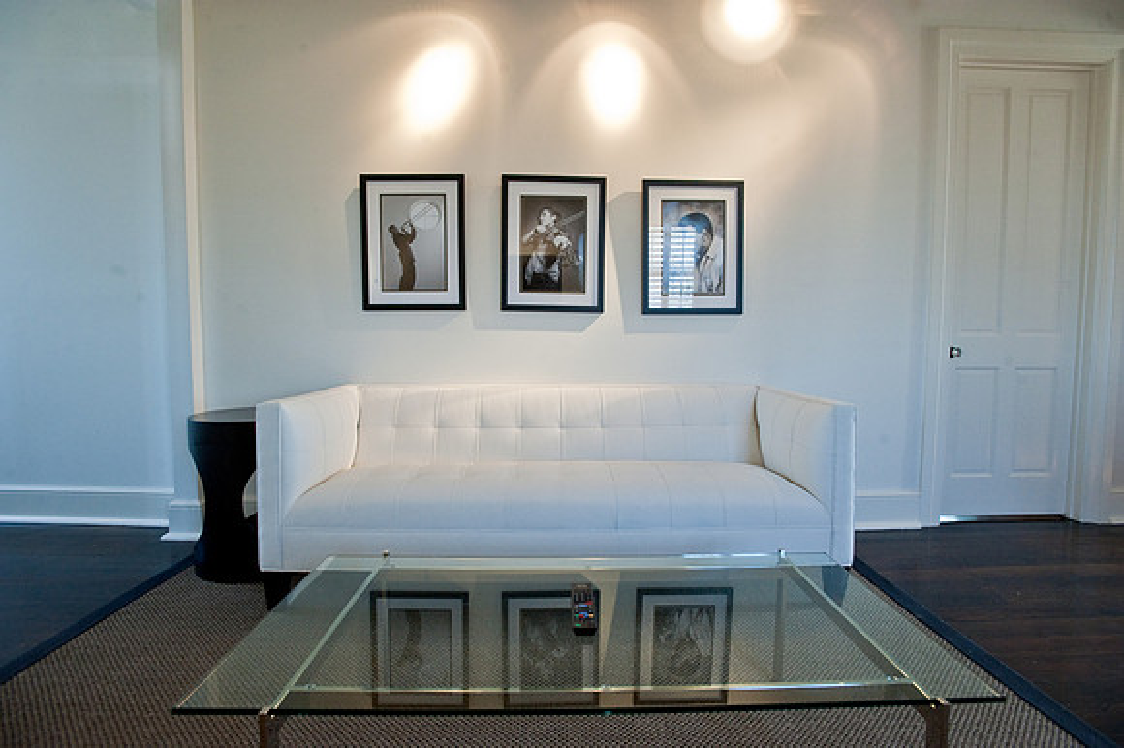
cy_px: 374
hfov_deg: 93.3
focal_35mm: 17
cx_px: 562
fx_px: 530
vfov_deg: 70.4
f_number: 6.3
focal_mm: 17
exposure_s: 1/80
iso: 2000
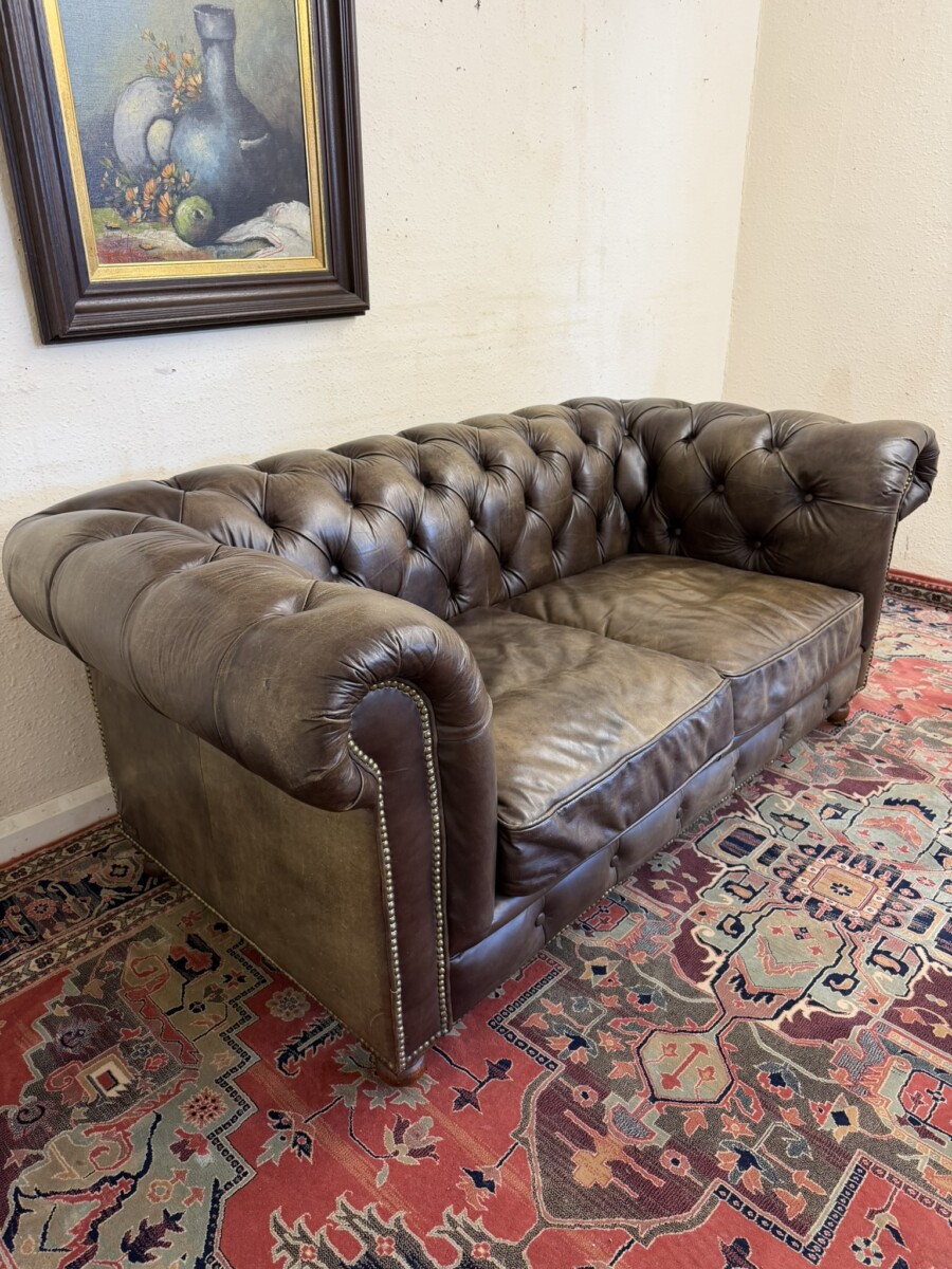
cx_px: 476
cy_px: 634
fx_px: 880
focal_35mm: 24
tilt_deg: -24.0
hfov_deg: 56.8
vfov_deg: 71.6
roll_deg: +0.5
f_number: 1.78
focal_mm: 6.76
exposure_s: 1/50
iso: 125
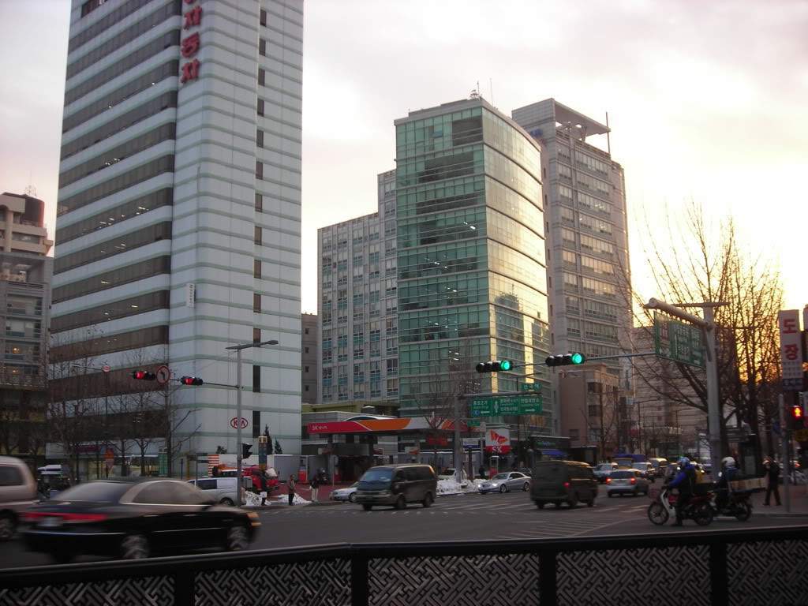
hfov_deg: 49.0
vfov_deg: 37.7
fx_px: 887
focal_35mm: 38
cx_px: 404
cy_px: 303
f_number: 3.2
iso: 50
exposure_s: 1/42.7
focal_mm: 6.3
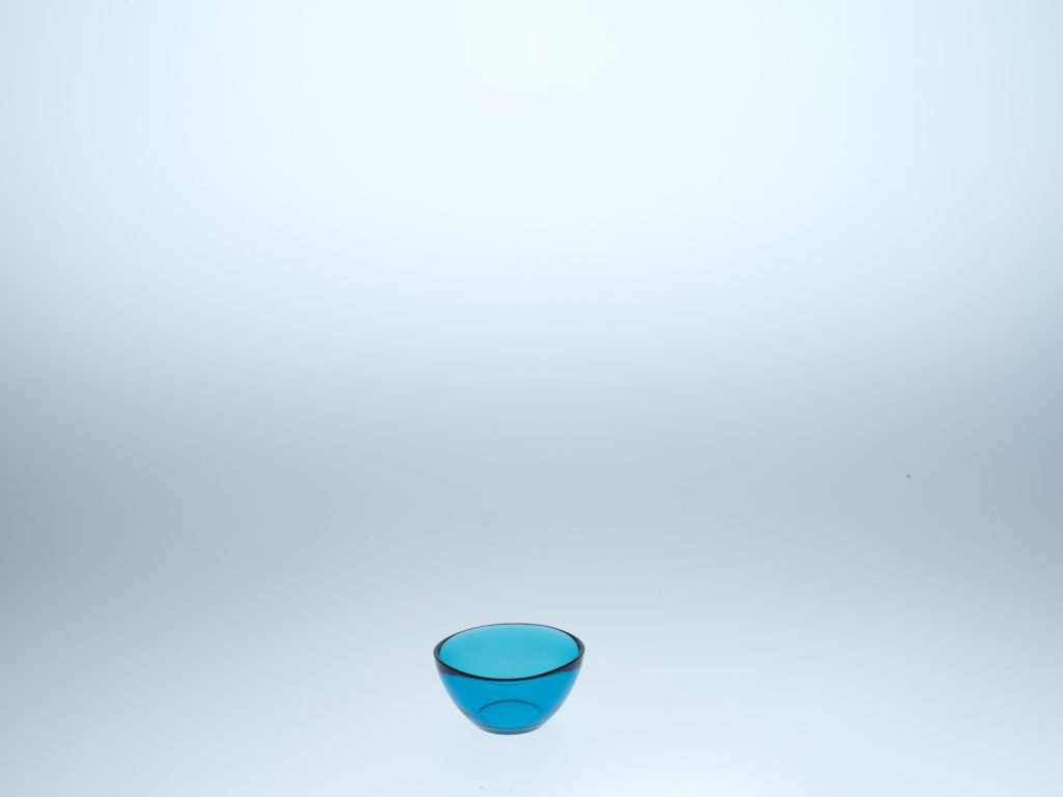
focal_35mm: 51
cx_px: 532
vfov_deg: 28.6
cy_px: 398
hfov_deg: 37.5
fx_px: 1566
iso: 100
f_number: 16
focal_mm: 65
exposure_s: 1/1000
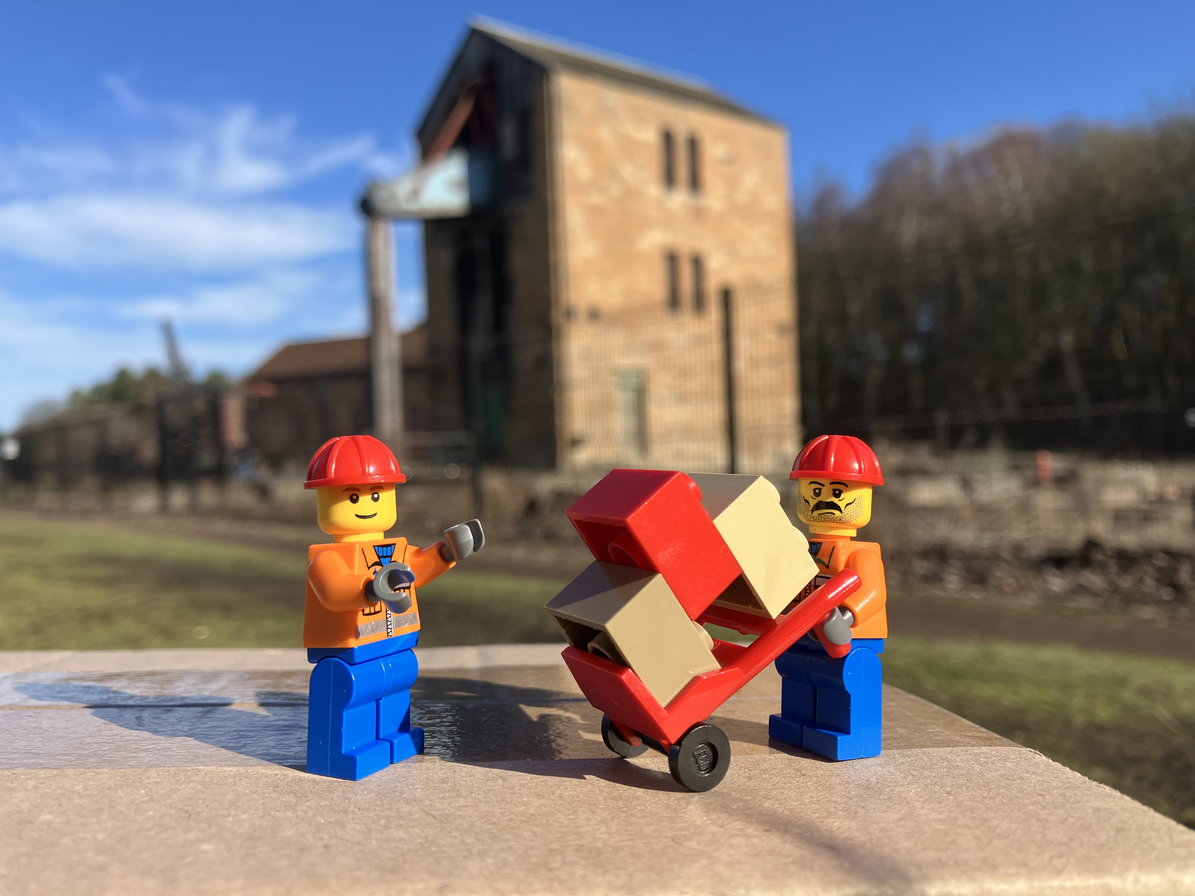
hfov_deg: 63.4
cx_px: 598
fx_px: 967
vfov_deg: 49.7
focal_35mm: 28
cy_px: 448
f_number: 1.8
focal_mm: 3.99
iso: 32
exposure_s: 1/1869
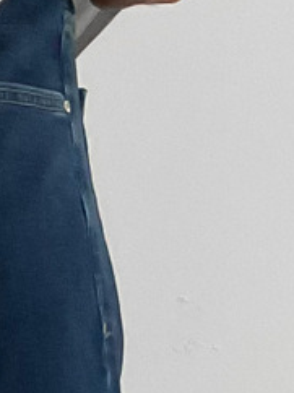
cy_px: 836
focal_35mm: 192
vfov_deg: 9.5
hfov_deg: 7.6
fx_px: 2178
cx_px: -174
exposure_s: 1/45
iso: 320
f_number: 1.8
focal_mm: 3
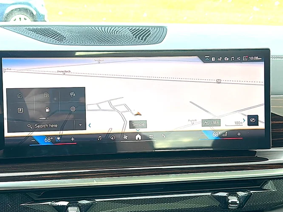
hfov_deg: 42.1
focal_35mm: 45
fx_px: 368
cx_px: 135
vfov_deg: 32.2
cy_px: 105
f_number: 1.78
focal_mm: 6.86
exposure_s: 1/251
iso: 80
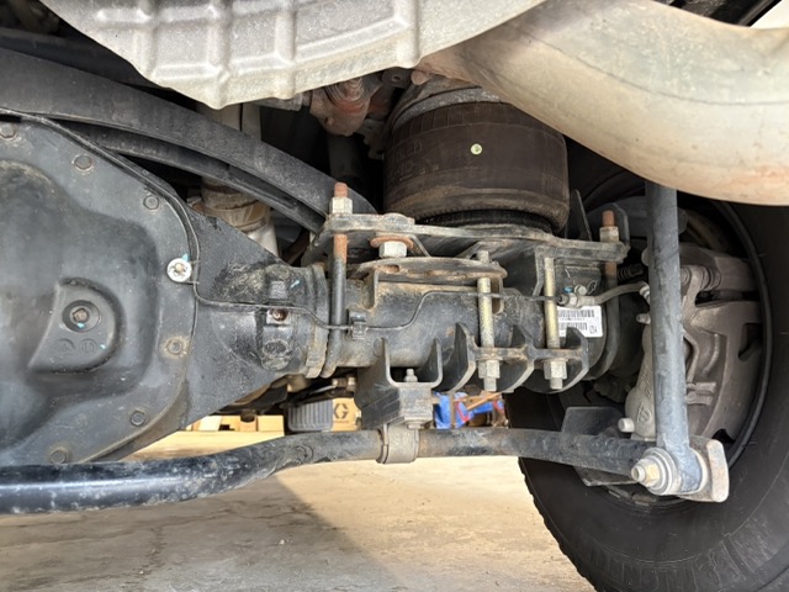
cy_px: 296
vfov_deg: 53.1
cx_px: 394
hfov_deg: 67.3
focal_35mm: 26
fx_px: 593
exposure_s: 1/60
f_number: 1.6
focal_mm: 5.96
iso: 500
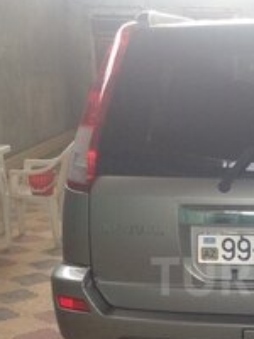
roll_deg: +1.4
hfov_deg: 17.4
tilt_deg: -11.4
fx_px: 802
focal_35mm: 82
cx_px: 281
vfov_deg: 23.5
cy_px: 276
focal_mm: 4.12
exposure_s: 1/120
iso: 80
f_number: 2.4
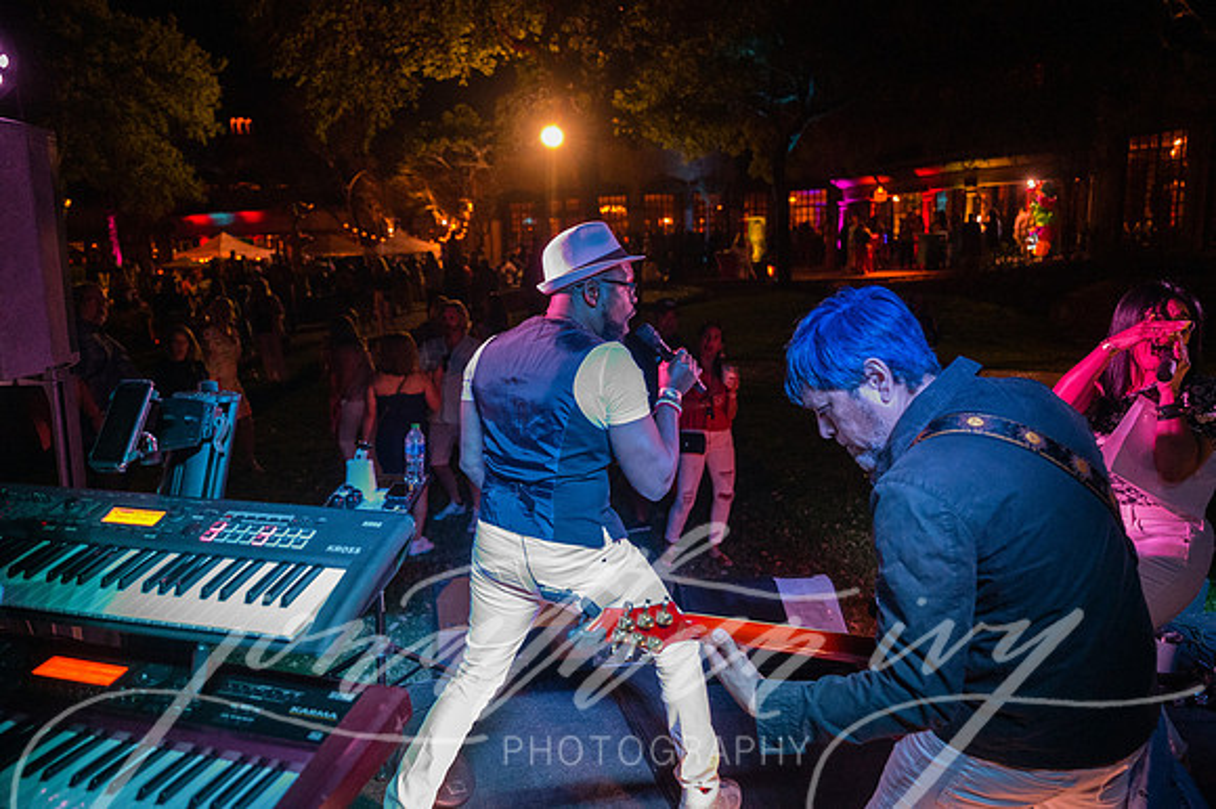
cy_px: 404
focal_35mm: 24
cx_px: 608
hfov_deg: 73.8
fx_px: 810
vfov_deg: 53.1
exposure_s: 1/640
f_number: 2.8
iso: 8000
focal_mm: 24
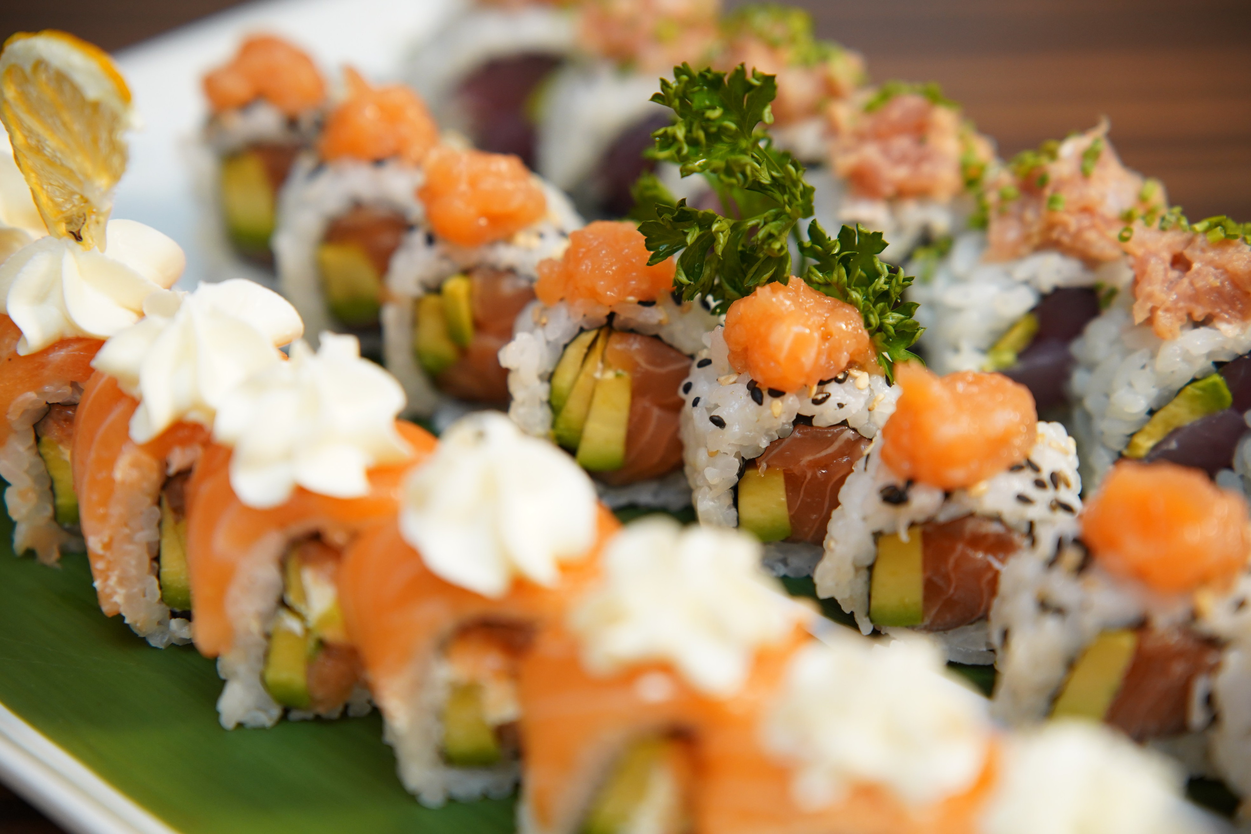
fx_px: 2606
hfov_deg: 27.0
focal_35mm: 75
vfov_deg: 18.2
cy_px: 417
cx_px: 626
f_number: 3.5
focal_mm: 75
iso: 1600
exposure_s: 1/100
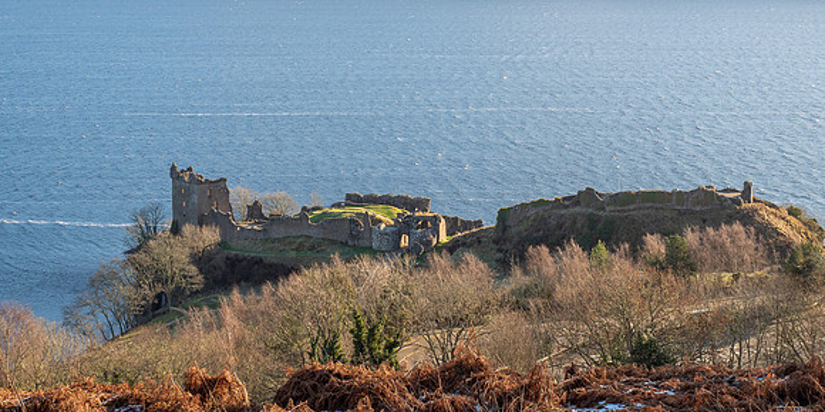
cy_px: 103
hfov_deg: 31.2
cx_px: 412
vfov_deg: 15.8
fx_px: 1478
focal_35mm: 69
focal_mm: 31
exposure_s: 1/200
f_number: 6.3
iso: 200
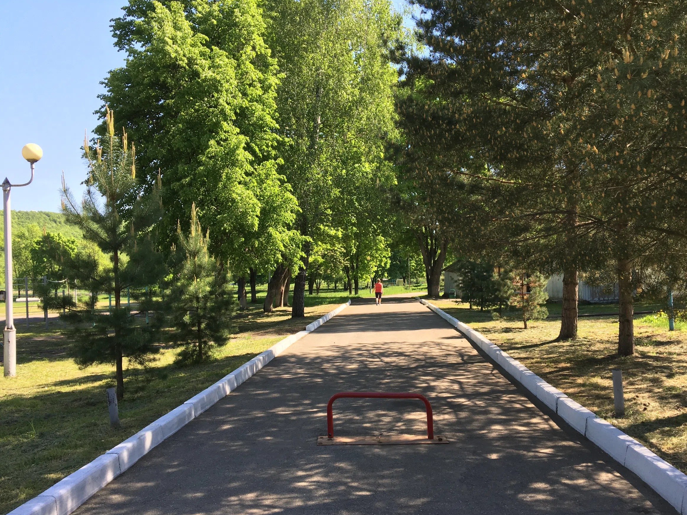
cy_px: 265
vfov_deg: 46.8
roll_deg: +1.5
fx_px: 595
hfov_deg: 60.0
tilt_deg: +0.1
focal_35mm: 30
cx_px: 355
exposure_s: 1/437
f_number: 2.2
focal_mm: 4.15
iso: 25
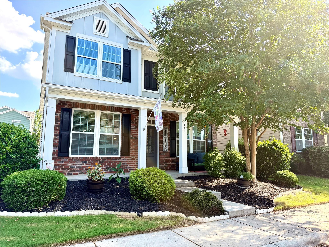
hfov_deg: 71.6
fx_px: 228
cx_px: 164
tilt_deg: +8.1
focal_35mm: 24
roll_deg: -0.1
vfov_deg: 56.8
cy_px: 124
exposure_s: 1/1292
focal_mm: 6.76
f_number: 1.78
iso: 100
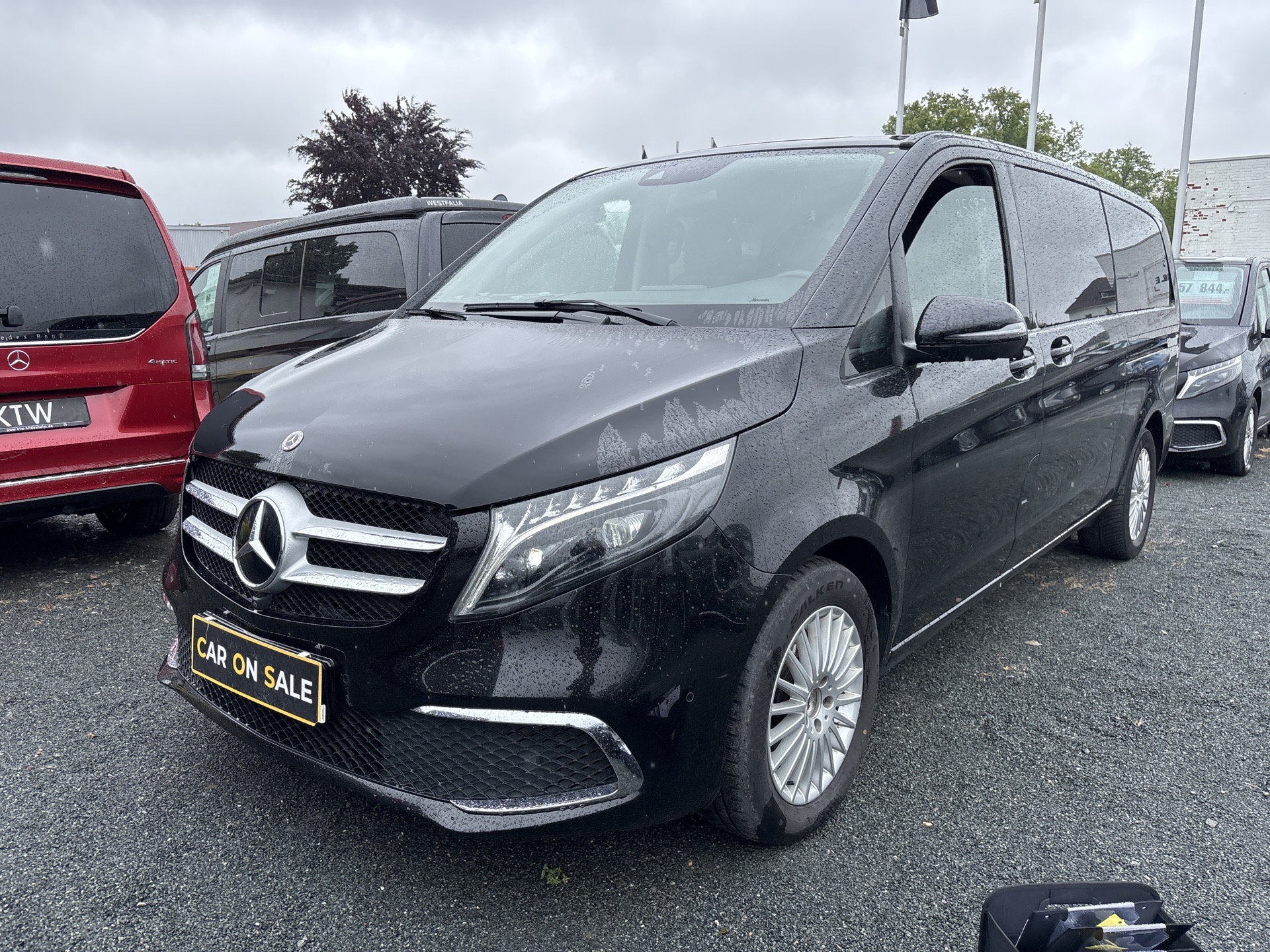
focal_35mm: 26
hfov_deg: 67.3
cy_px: 476
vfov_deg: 53.1
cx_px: 635
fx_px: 954
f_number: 1.6
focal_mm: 5.96
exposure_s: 1/1016
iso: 50
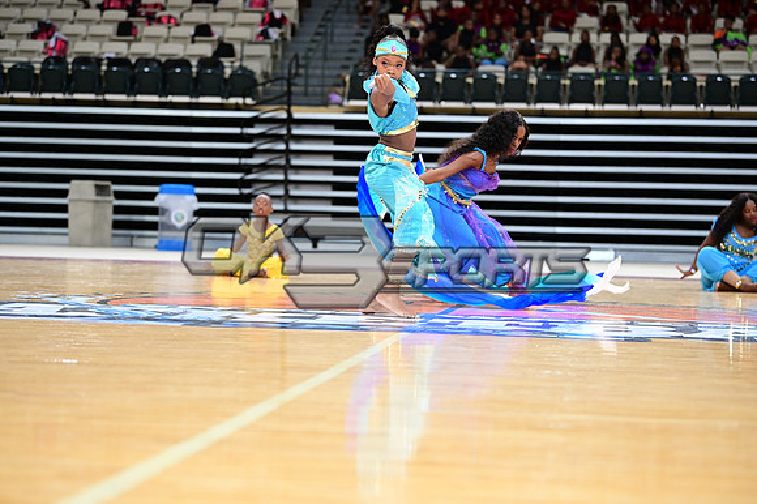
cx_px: 378
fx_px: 1933
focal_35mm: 92
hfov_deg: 22.2
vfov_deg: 14.8
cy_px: 252
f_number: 3.2
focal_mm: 92
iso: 6400
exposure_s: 1/1000
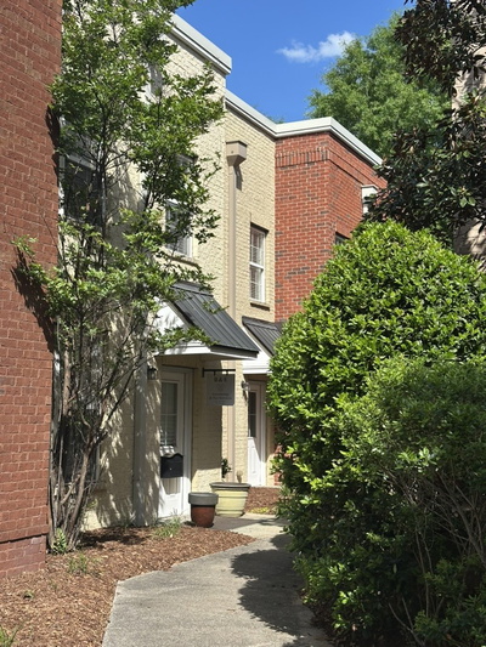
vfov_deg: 39.6
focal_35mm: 48
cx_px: 243
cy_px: 324
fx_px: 898
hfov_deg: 30.3
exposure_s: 1/2890
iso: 64
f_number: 1.78
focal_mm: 6.86
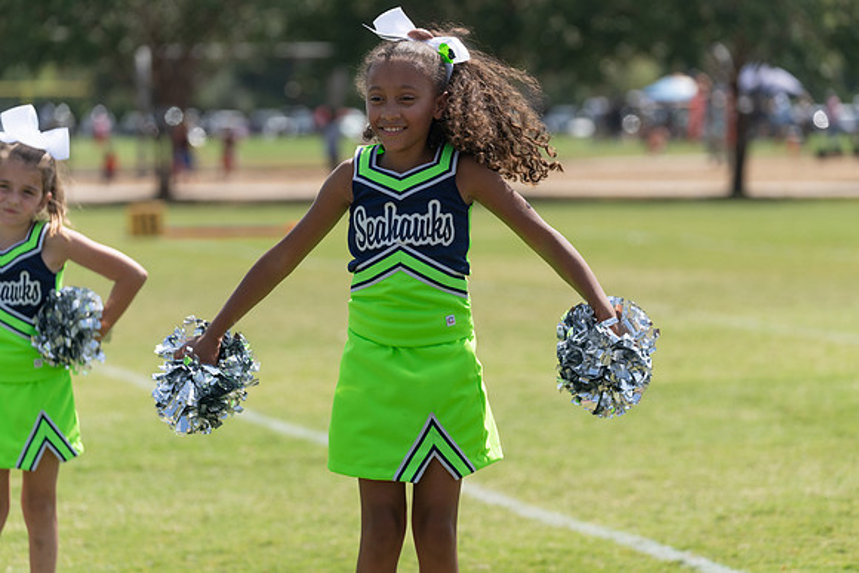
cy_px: 286
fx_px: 3699
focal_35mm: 155
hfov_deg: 13.2
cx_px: 430
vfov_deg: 8.9
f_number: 4
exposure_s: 1/1600
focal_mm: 155
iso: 160
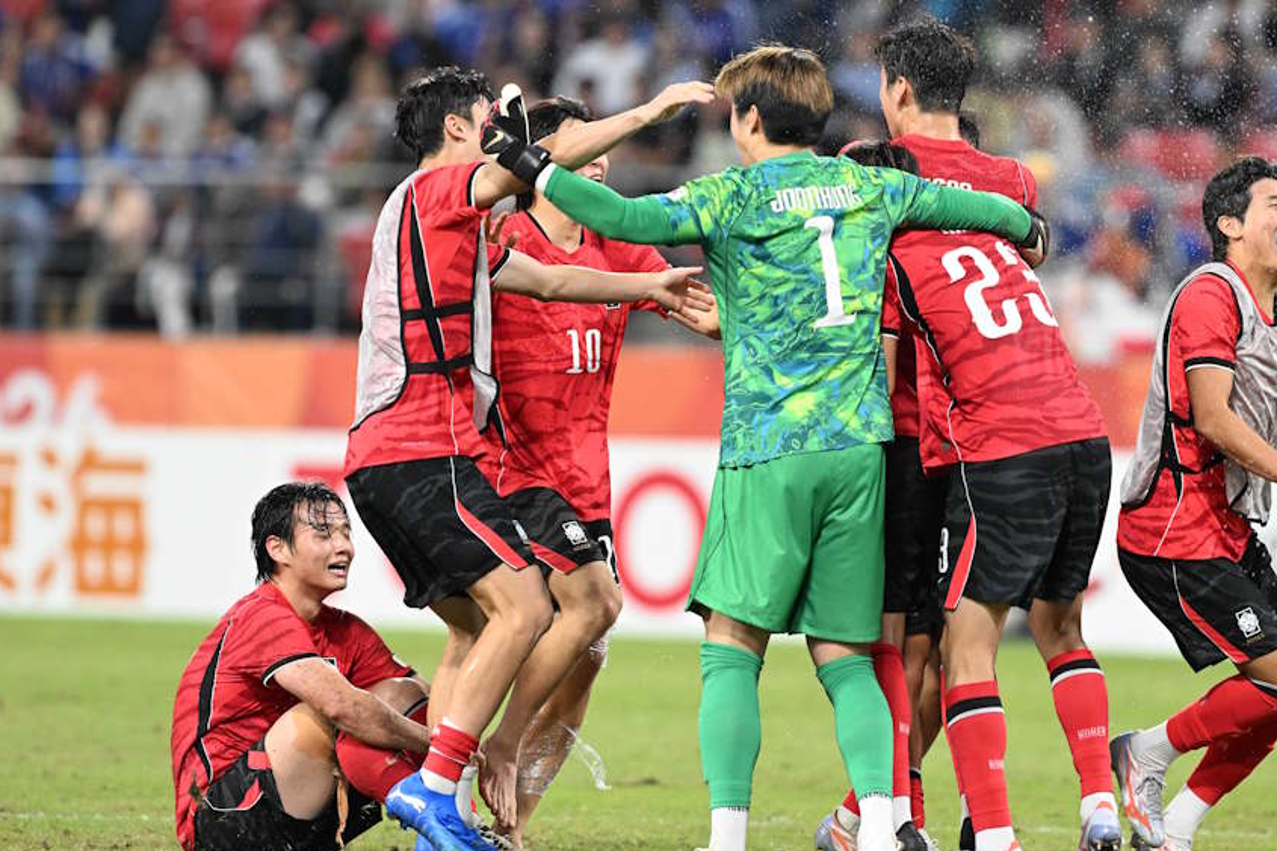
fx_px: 15107
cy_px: 429
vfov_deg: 3.2
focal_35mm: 426
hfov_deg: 4.8
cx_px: 676
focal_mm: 400
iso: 6400
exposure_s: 1/2000
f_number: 4
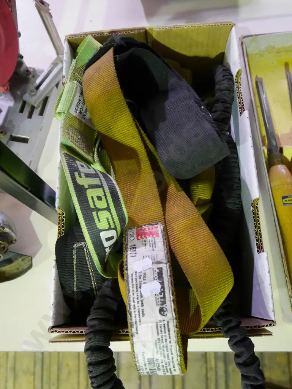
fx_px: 337
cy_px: 194
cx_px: 146
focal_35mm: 30
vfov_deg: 59.9
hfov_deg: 46.8
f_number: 4
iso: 3200
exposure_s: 1/30
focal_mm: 15
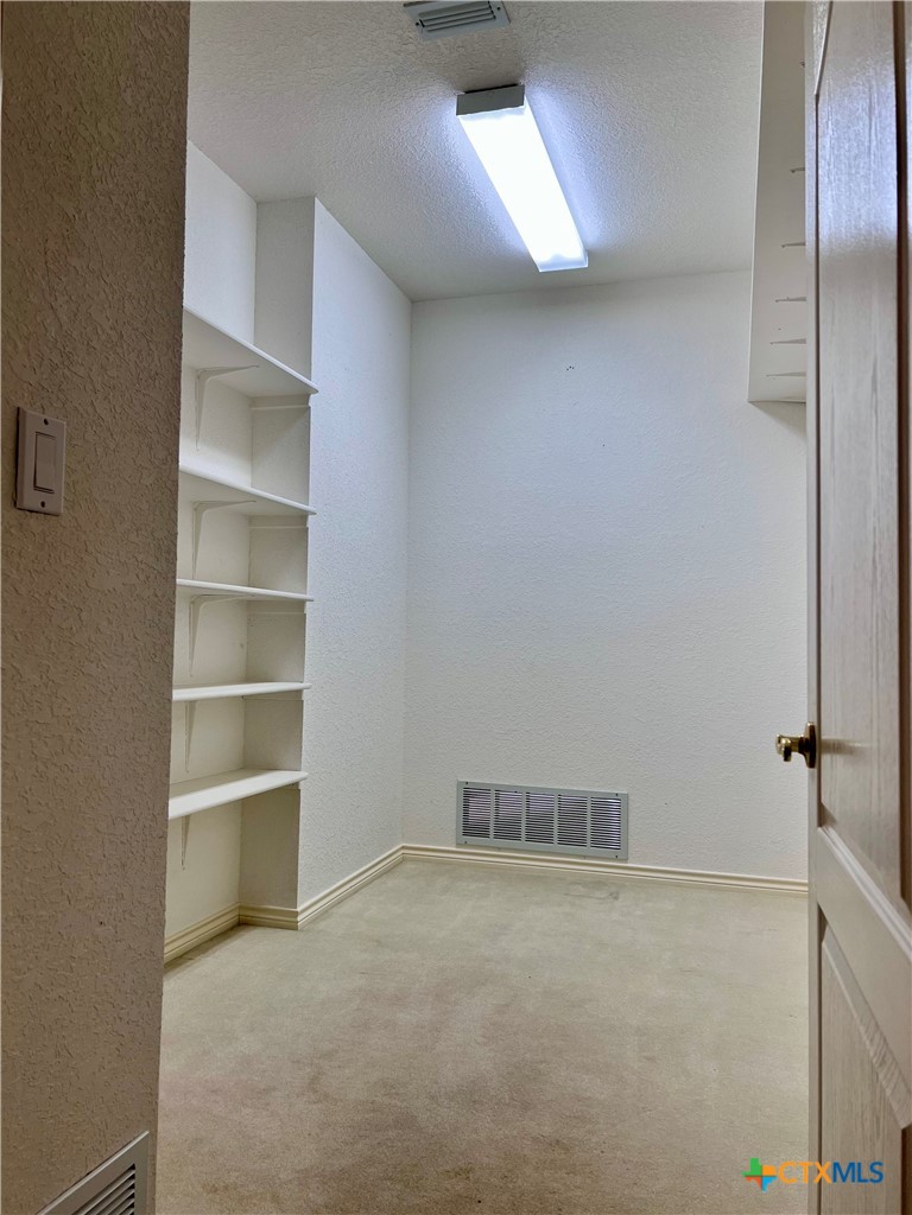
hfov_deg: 53.1
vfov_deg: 67.3
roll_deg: -1.1
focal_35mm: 26
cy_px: 608
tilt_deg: +2.5
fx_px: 913
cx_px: 456
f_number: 1.5
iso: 40
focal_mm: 5.7
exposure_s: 1/120
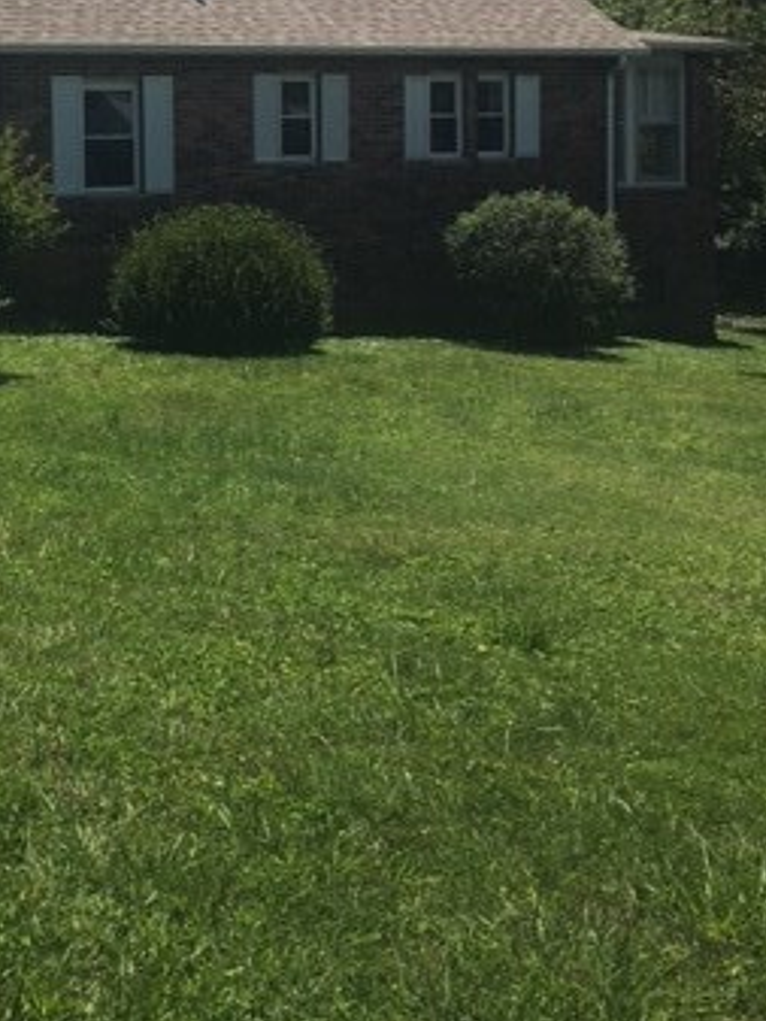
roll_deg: +0.2
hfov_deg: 25.5
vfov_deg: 33.9
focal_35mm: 55
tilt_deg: -0.8
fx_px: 1622
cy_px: 206
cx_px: 42
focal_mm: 4.15
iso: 25
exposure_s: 1/2137
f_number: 2.2
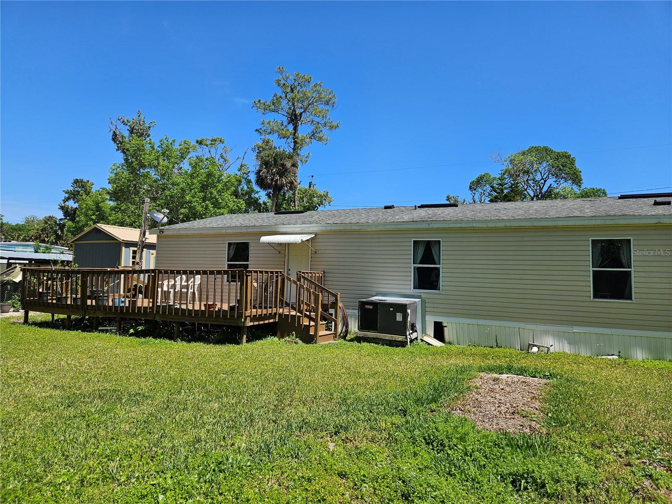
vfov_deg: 58.9
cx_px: 336
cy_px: 252
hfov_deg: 73.9
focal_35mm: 23
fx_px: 446
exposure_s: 1/2145
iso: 25
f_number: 1.8
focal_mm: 5.4
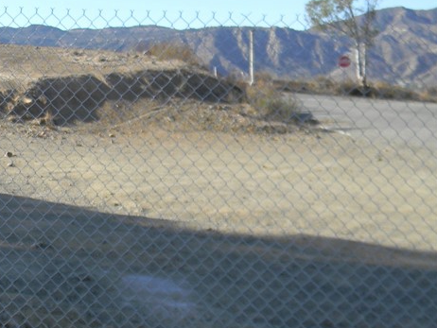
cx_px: -44
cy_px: 137
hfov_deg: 28.3
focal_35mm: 62
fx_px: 783
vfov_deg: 23.6
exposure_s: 1/473
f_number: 3.5
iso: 80
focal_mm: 5
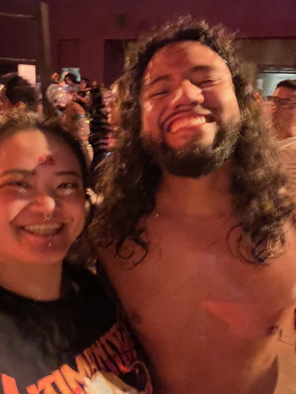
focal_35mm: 30
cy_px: 197
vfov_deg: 60.0
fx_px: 342
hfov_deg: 46.8
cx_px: 148
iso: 800
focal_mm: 2.71
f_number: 2.2
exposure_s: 1/15
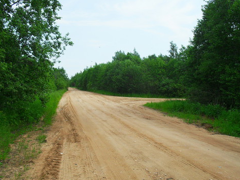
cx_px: 125
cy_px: 90
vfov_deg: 38.7
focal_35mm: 37
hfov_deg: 50.1
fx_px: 257
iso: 100
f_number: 8.4
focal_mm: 6.3
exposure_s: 1/180
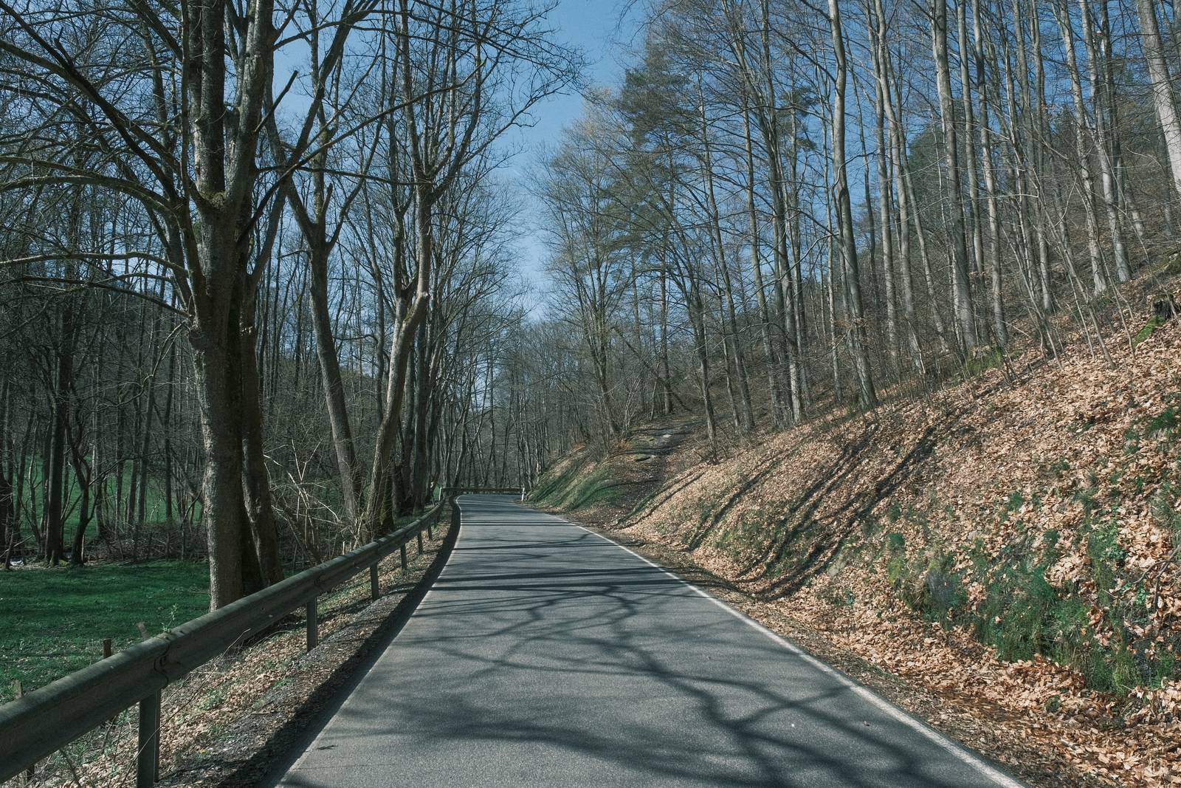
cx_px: 590
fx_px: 886
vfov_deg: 47.9
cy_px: 394
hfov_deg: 67.4
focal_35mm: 27
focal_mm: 17.7
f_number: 11
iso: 640
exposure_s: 1/280
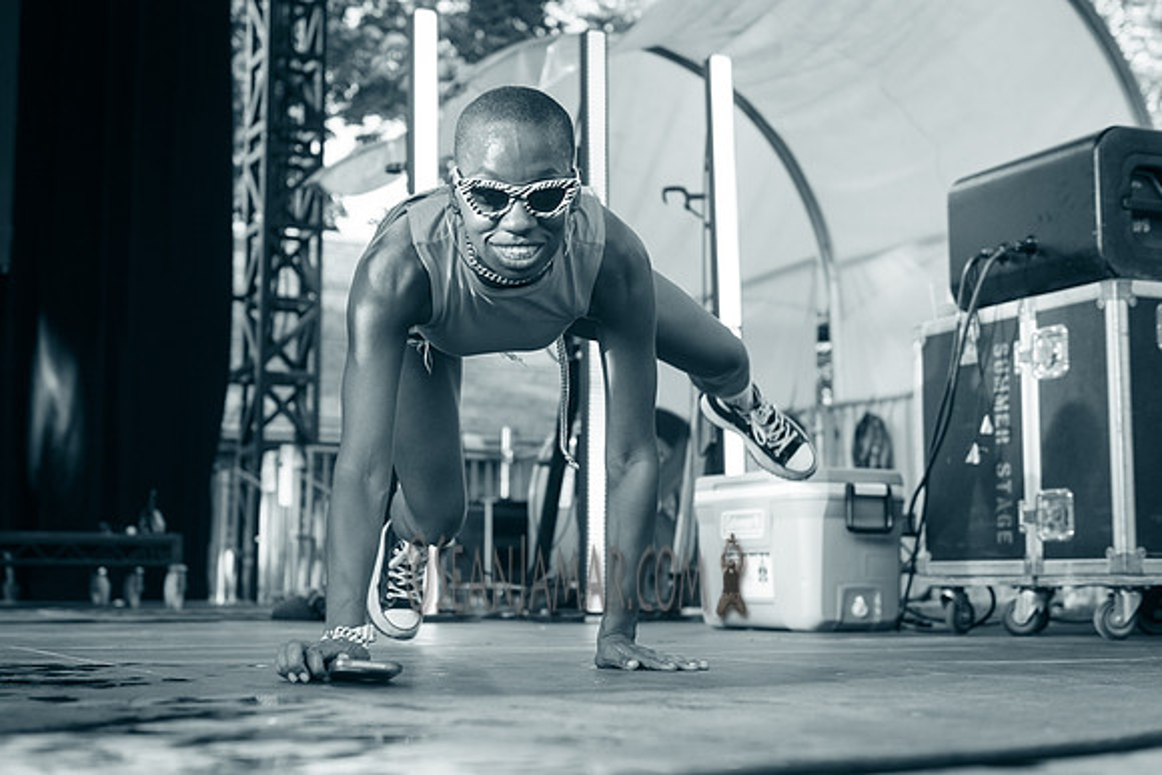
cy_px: 372
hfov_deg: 35.2
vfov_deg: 23.9
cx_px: 525
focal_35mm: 57
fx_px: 1830
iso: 500
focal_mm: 48
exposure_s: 1/500
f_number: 3.5
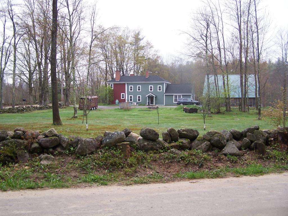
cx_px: 144
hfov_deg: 49.0
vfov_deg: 37.7
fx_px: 316
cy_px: 108
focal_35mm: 38
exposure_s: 1/125
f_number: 2.8
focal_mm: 6.3
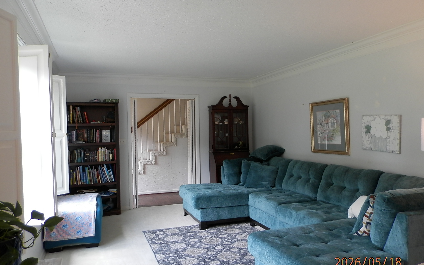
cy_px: 135
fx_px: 312
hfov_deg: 68.4
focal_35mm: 27
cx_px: 211
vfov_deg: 46.0
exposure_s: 1/30
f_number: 3.1
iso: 125
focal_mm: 4.5
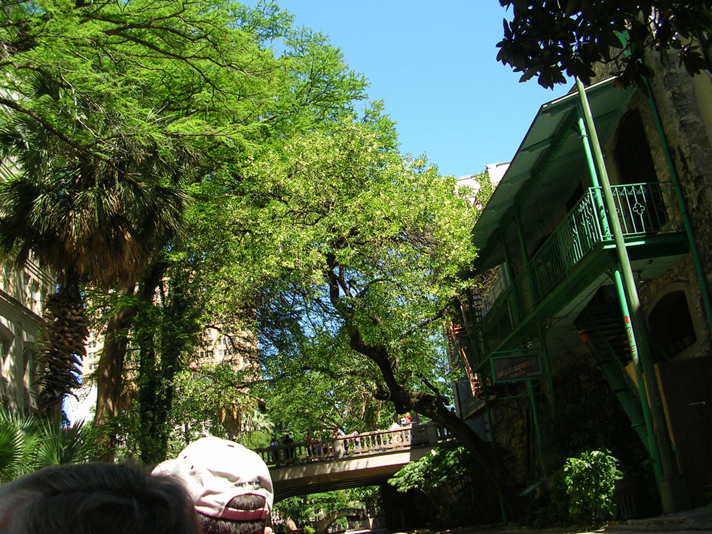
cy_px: 267
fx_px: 782
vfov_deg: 37.7
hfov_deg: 49.0
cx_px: 356
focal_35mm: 38
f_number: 2.8
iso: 50
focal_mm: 5.8
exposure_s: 1/366
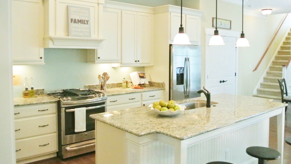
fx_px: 255
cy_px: 70
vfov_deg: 35.6
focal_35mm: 33
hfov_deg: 59.5
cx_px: 145
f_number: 4
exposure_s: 1/320
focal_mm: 11.8
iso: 3200
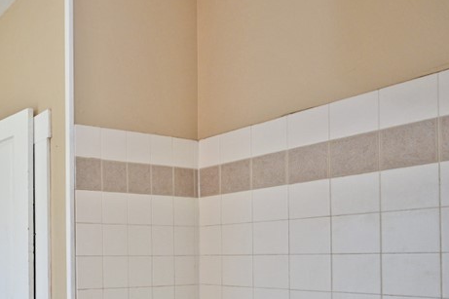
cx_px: -49
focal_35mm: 33
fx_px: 411
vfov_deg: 37.9
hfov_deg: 43.7
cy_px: 256
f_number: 5
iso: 200
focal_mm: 14
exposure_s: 1/100
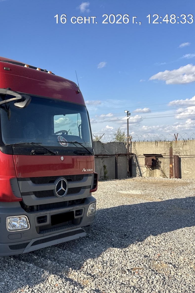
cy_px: 149
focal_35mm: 34
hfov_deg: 35.7
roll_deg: +0.0
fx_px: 276
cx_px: 7
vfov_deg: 55.8
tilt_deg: -0.8
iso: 80
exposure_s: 1/3096
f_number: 1.78
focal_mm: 6.76
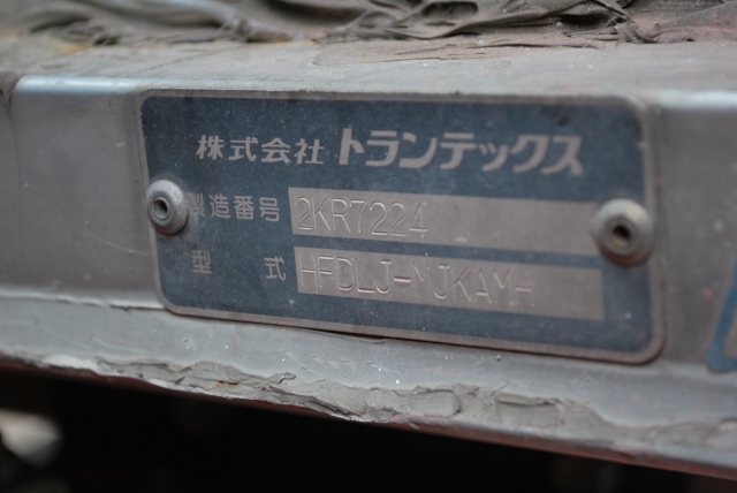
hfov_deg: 24.6
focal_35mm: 82
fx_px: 1690
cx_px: 368
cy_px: 246
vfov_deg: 16.6
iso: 220
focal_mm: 55
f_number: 5.6
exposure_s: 1/30
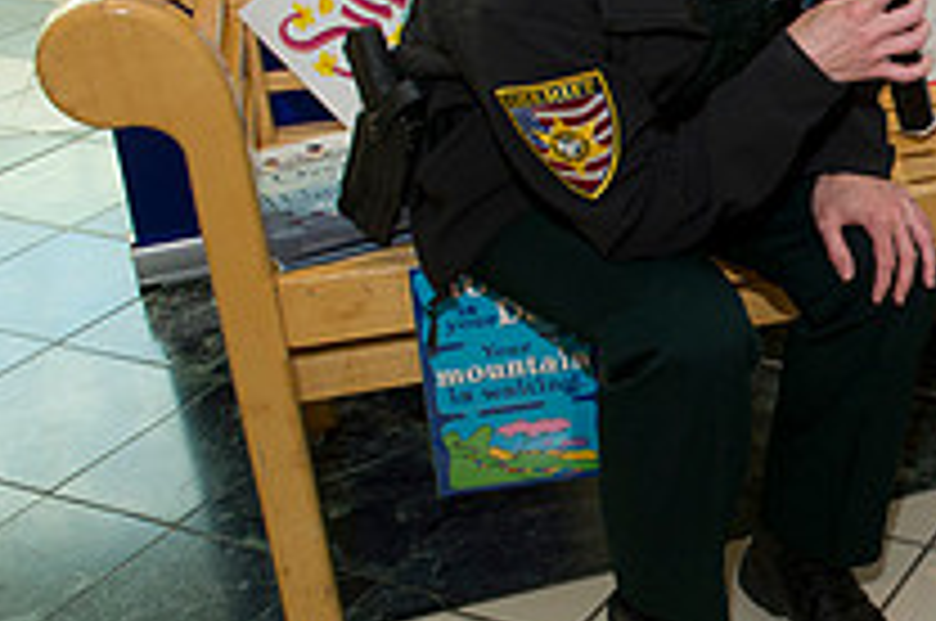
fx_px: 1739
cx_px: 1192
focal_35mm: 67
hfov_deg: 26.0
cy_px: 194
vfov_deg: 20.2
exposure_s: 1/250
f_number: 5.6
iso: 1250
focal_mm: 24
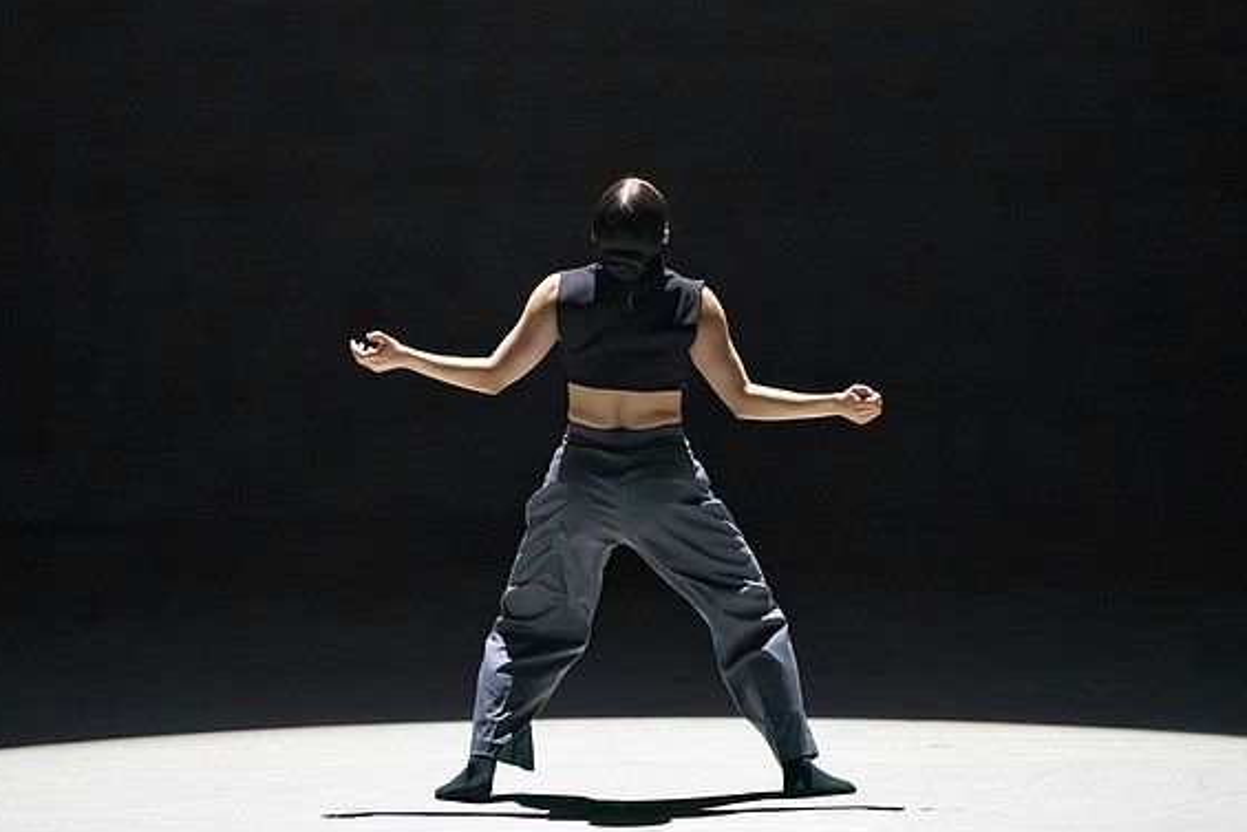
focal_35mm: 428
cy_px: 281
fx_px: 14828
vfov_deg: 3.2
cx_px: 569
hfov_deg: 4.8
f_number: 5.6
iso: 20000
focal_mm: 300
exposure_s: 1/400
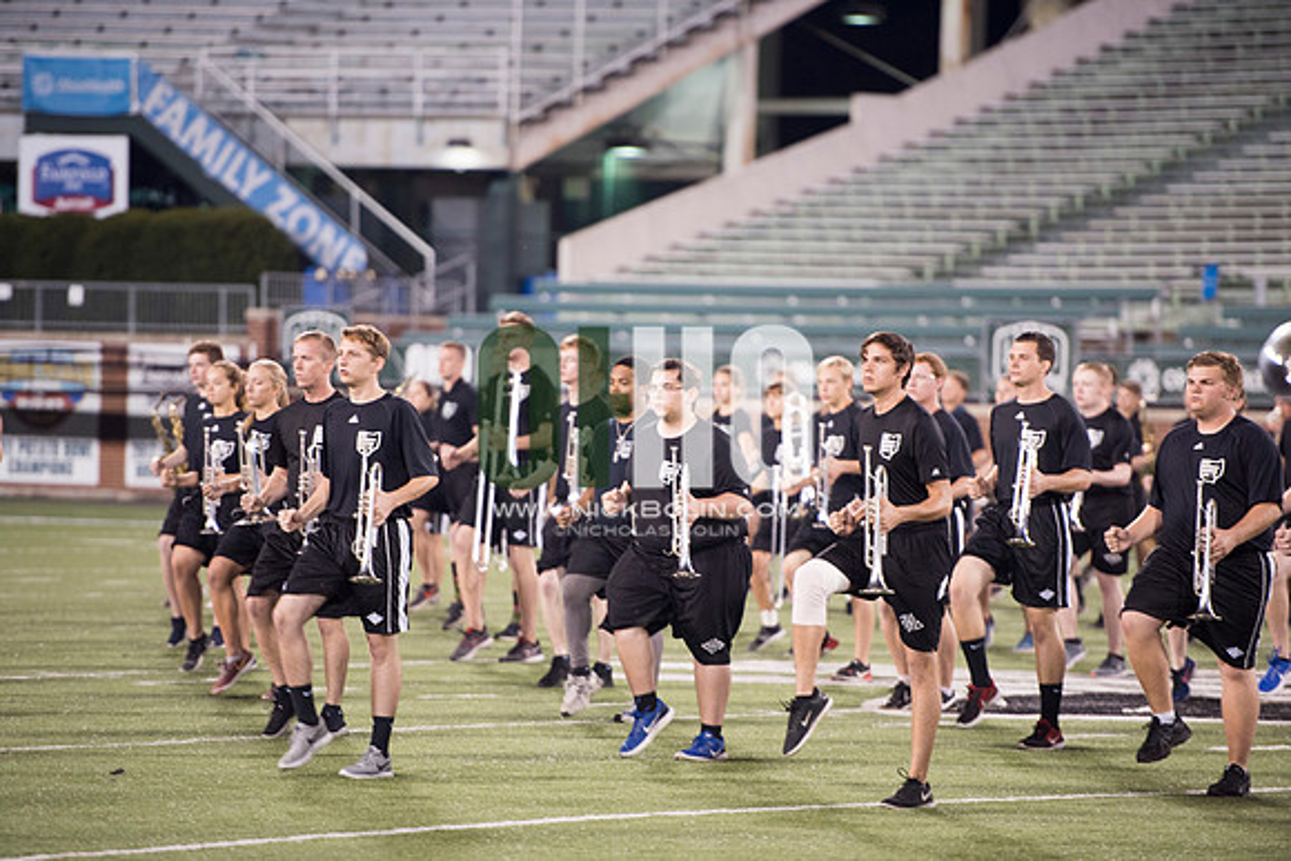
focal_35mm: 200
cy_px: 430
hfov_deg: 10.3
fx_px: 7174
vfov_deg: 6.9
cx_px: 646
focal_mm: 200
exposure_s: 1/320
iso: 1000
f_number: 2.8
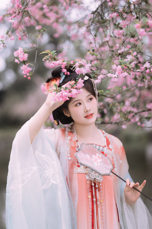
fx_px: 538
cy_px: 114
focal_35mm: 85
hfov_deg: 16.1
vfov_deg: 23.9
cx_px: 76
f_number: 1.8
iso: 200
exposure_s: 1/1250
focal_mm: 85
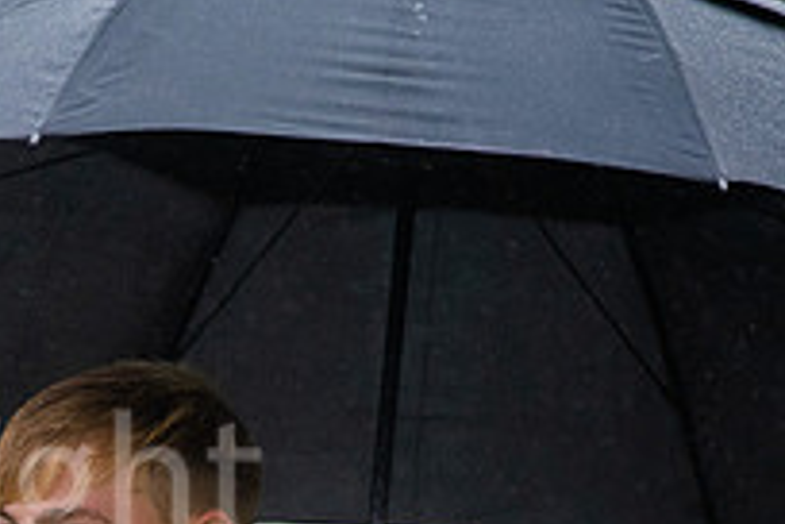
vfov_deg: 1.6
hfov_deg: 2.4
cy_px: 730
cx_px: 27
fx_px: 18642
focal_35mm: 855
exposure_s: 1/1600
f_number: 4
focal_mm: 300
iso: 1600
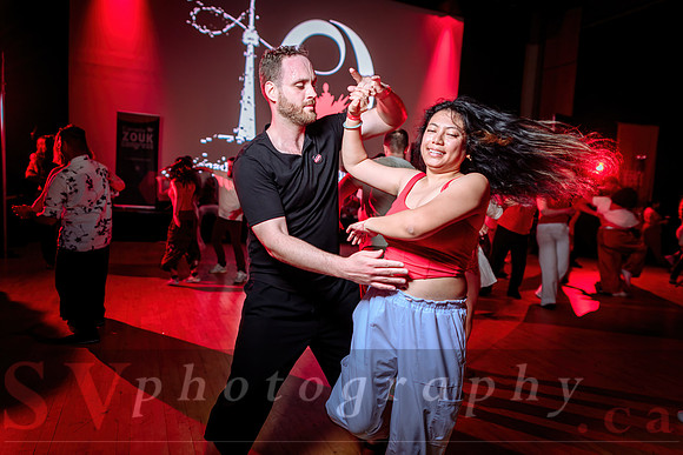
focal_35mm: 24
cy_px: 228
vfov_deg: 53.2
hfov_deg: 73.7
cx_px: 342
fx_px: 455
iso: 800
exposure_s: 1/50
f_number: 1.8
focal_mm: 24
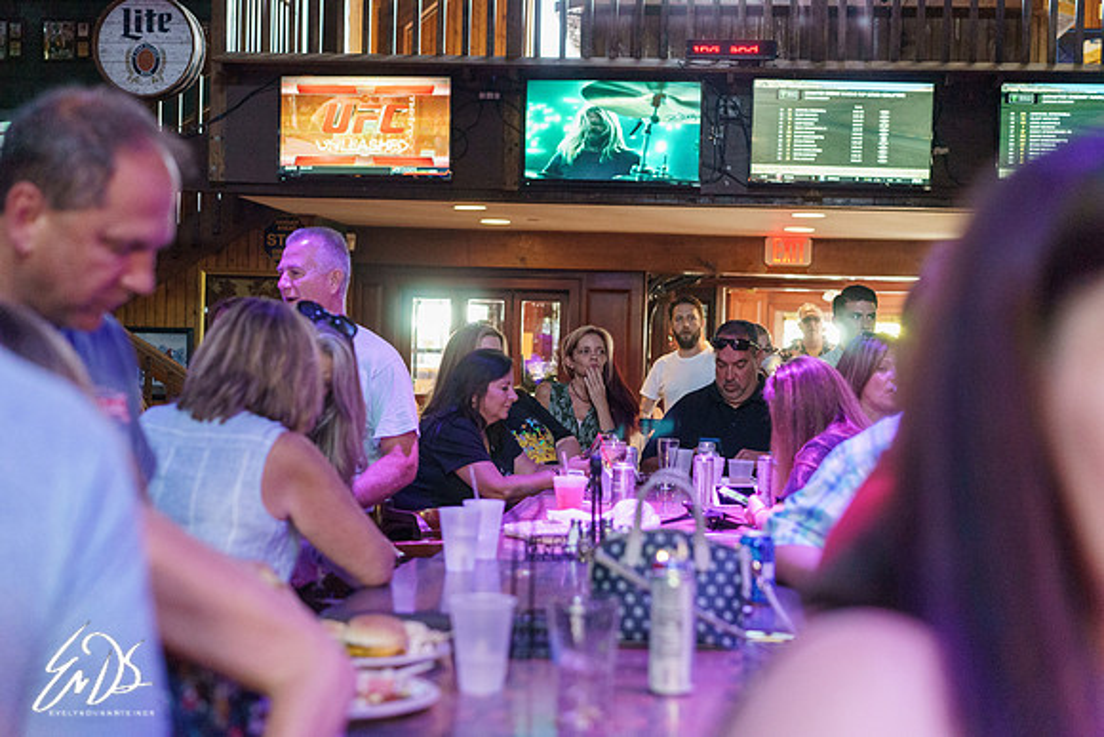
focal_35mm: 55
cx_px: 552
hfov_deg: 36.2
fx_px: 1687
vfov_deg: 24.6
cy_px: 368
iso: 3200
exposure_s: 1/125
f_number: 2.8
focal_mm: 55
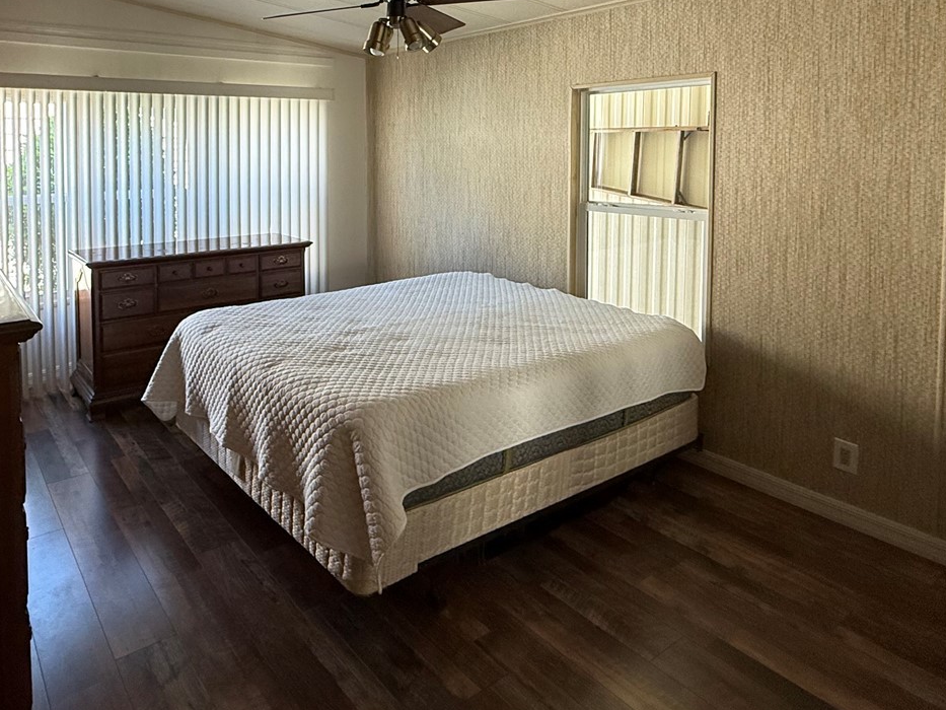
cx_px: 333
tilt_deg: -1.2
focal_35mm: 24
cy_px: 176
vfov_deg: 54.2
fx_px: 656
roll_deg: +0.0
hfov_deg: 70.0
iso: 200
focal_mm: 2.22
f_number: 2.2
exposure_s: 1/120
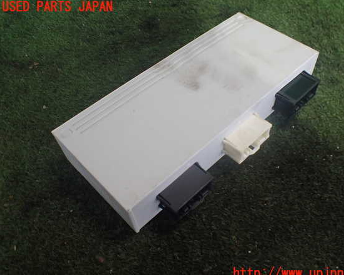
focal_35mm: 32
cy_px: 140
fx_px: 326
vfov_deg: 45.8
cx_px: 187
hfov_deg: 55.6
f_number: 2.3
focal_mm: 5.4
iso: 640
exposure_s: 1/125
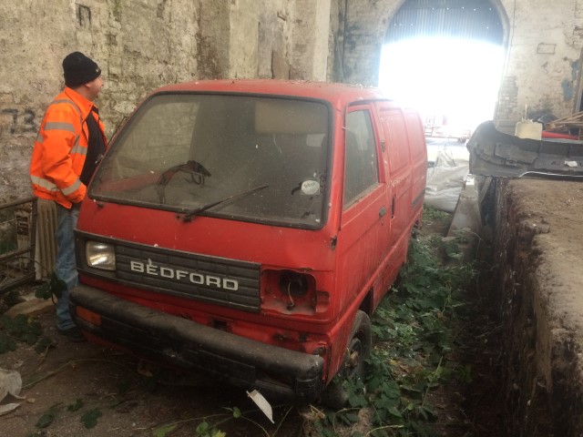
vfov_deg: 48.2
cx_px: 292
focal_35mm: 29
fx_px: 488
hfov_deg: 61.7
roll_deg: -1.8
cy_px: 218
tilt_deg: -15.6
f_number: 2.2
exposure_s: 1/33
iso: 80
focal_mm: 4.15
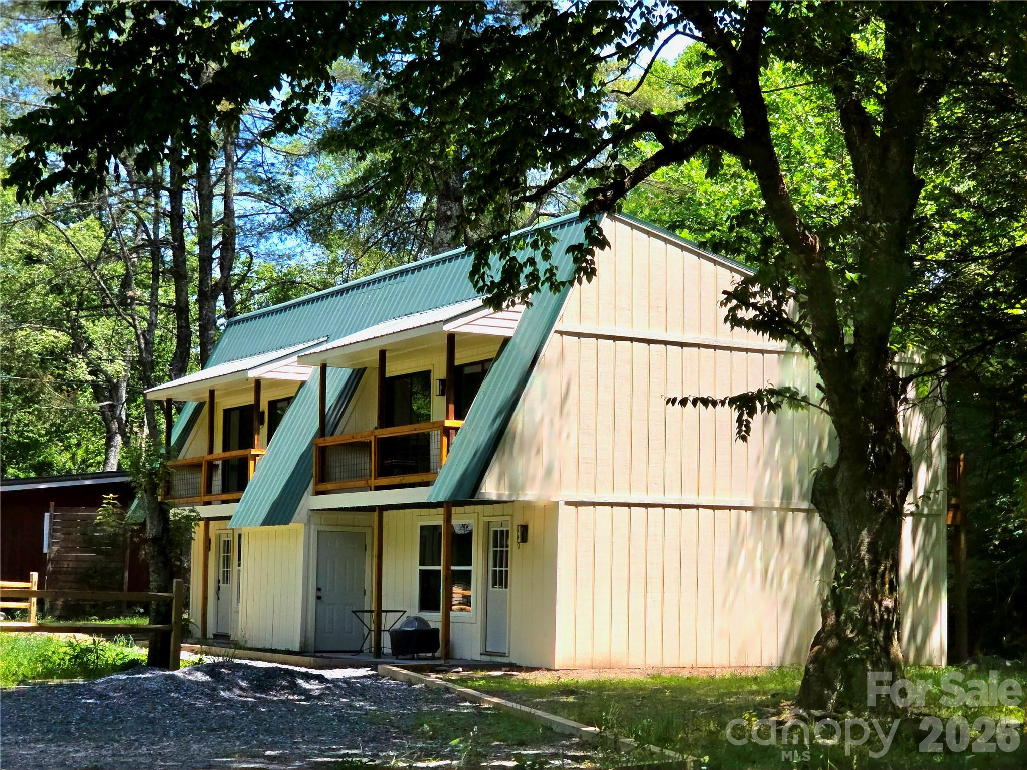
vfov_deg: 21.3
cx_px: 514
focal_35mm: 69
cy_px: 385
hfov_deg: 28.2
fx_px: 2047
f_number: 2.4
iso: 25
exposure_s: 1/556
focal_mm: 7
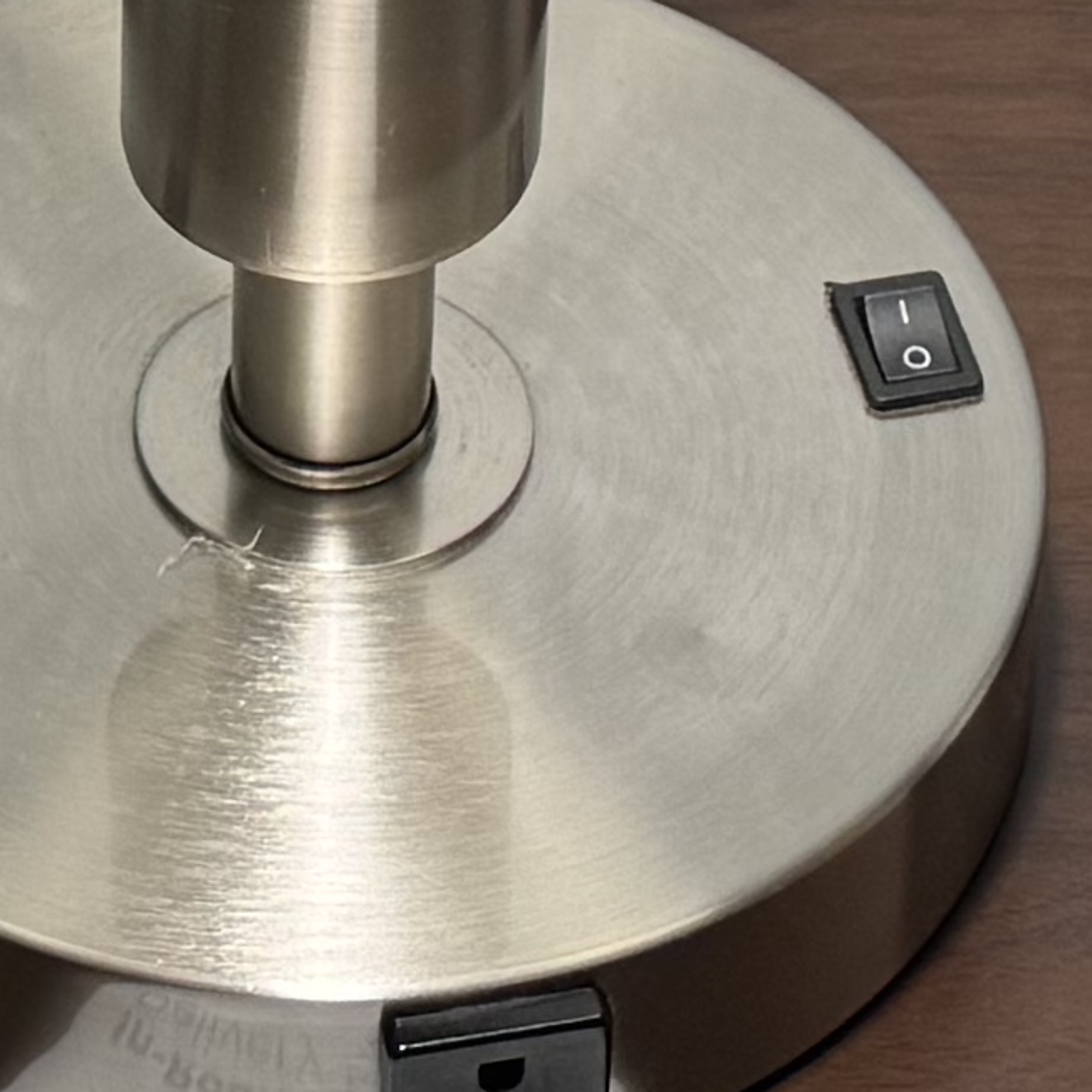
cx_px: 376
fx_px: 6638
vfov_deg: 9.2
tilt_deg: -41.2
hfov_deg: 9.4
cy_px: -347
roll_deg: -1.7
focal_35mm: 186
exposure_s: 1/60
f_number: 1.78
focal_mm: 6.76
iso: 125
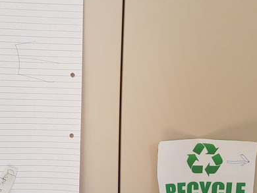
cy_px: 109
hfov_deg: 46.3
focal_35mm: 40
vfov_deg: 35.9
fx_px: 297
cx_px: 92
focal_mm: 4.2
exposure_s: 1/100
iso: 64
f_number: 1.7
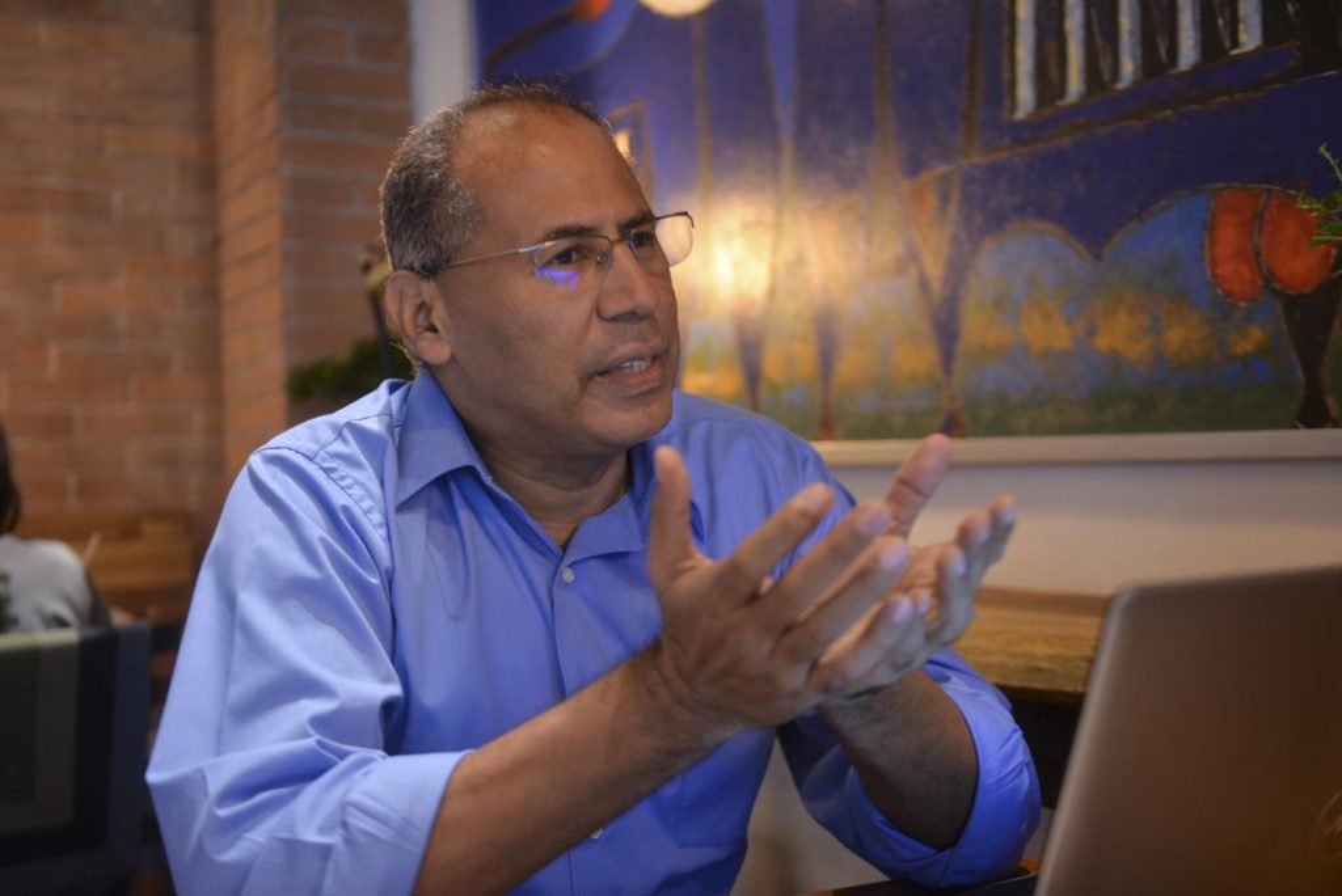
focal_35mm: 44
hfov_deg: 44.5
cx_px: 671
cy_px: 448
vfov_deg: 30.6
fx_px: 1641
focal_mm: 44
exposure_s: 1/100
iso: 1000
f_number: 2.8
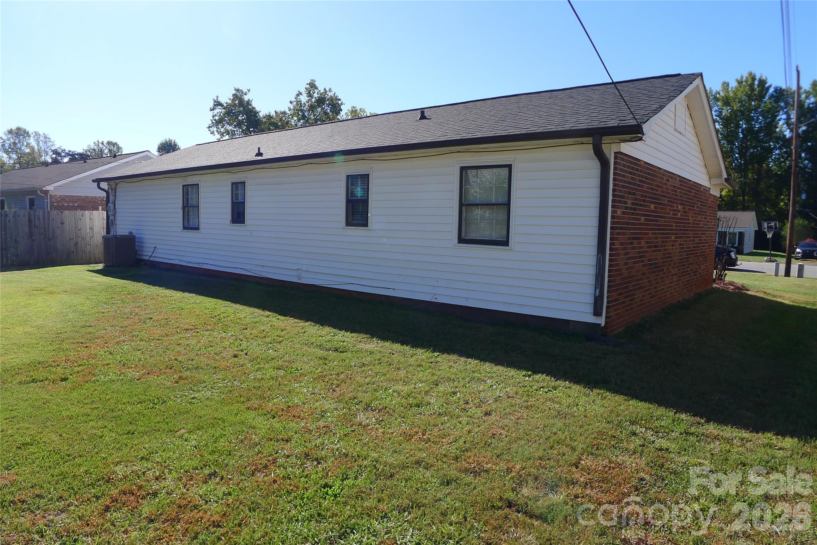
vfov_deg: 43.6
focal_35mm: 30
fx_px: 681
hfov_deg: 61.9
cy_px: 272
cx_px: 408
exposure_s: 1/500
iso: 80
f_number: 4
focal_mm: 6.4
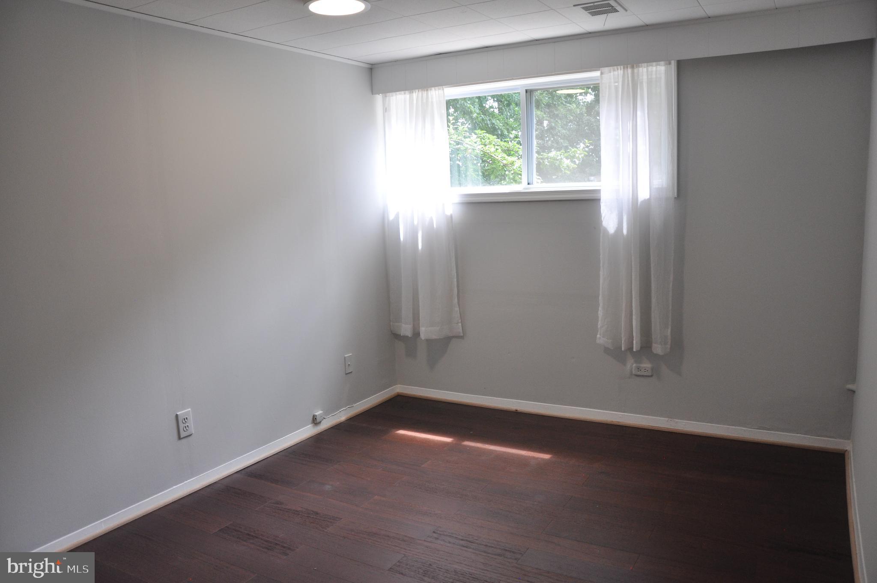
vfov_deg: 47.8
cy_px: 292
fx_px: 657
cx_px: 438
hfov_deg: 67.4
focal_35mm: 27
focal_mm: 18
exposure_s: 1/100
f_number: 5
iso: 500
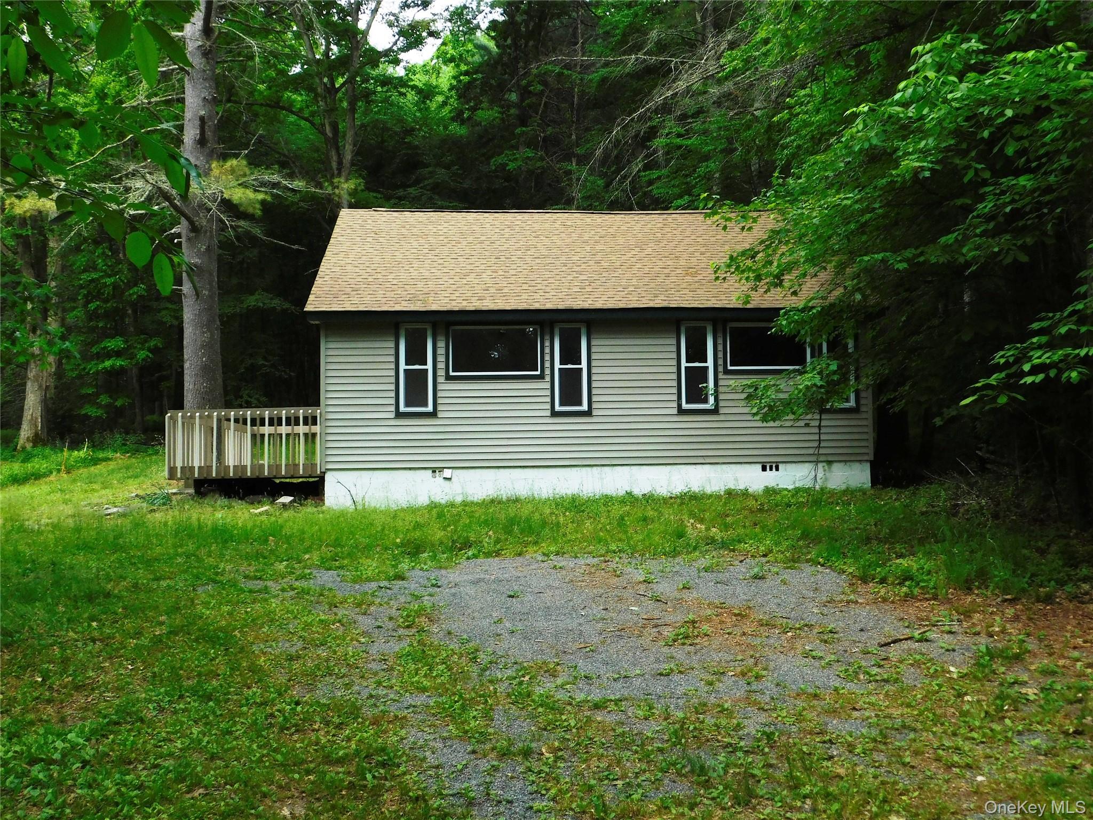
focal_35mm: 36
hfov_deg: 51.4
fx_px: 1137
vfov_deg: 39.7
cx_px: 546
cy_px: 410
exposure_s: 1/400
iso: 125
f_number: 3.5
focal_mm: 6.3
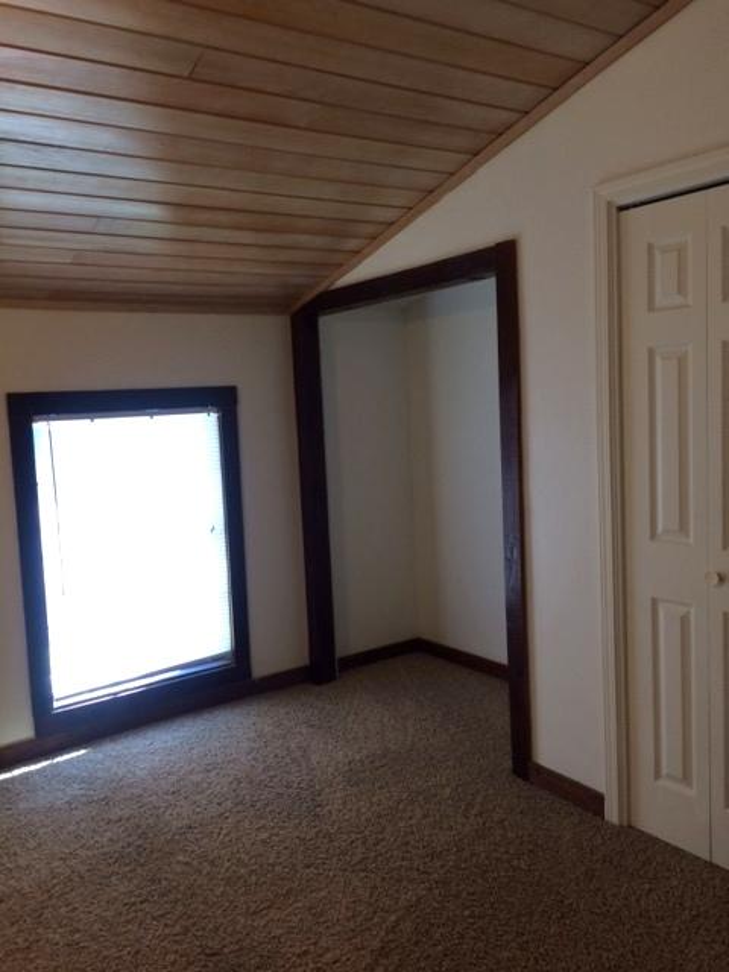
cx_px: 364
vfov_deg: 61.7
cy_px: 486
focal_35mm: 29
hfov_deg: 48.2
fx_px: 814
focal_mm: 4.15
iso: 80
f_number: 2.2
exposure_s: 1/30
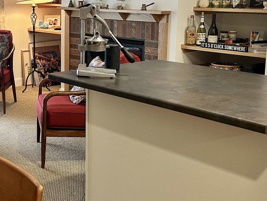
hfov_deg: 29.9
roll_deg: -0.1
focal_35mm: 62
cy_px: 71
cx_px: 29
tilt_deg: -9.4
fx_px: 478
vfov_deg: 23.6
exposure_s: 1/60
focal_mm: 6.86
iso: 160
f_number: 1.78
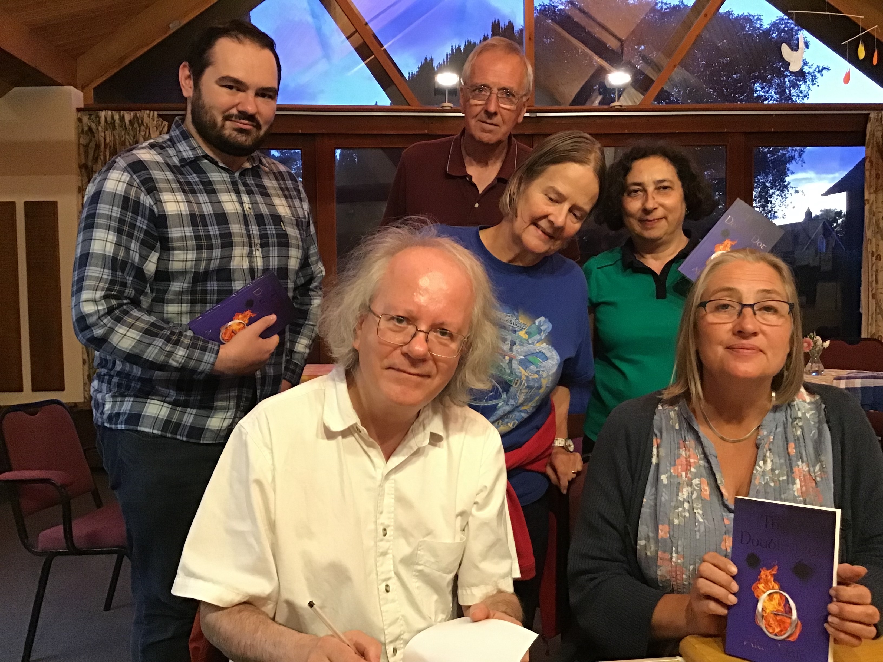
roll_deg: +1.4
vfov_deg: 45.4
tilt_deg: -4.3
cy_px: 331
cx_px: 442
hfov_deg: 58.4
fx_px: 791
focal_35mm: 31
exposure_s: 1/17
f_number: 2.4
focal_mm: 3.3
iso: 250
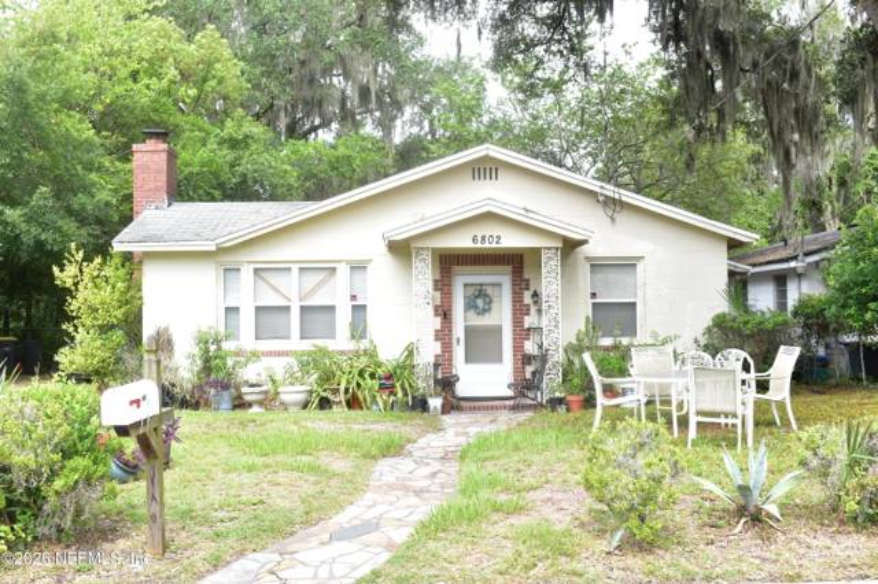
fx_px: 987
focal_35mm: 40
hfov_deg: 47.9
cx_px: 439
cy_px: 292
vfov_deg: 33.0
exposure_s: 1/160
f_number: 6.3
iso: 250
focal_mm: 27
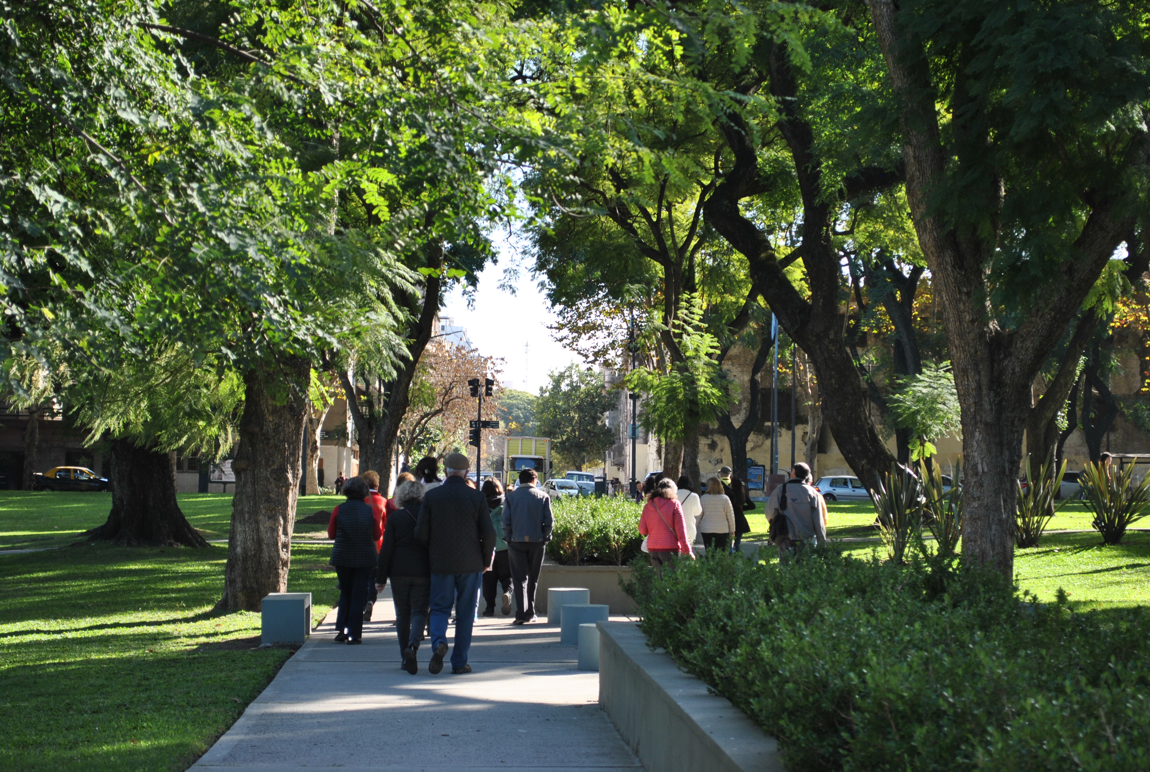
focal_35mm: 82
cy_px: 386
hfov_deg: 24.6
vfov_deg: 16.6
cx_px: 575
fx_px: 2641
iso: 110
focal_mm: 55
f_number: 5.6
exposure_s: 1/125
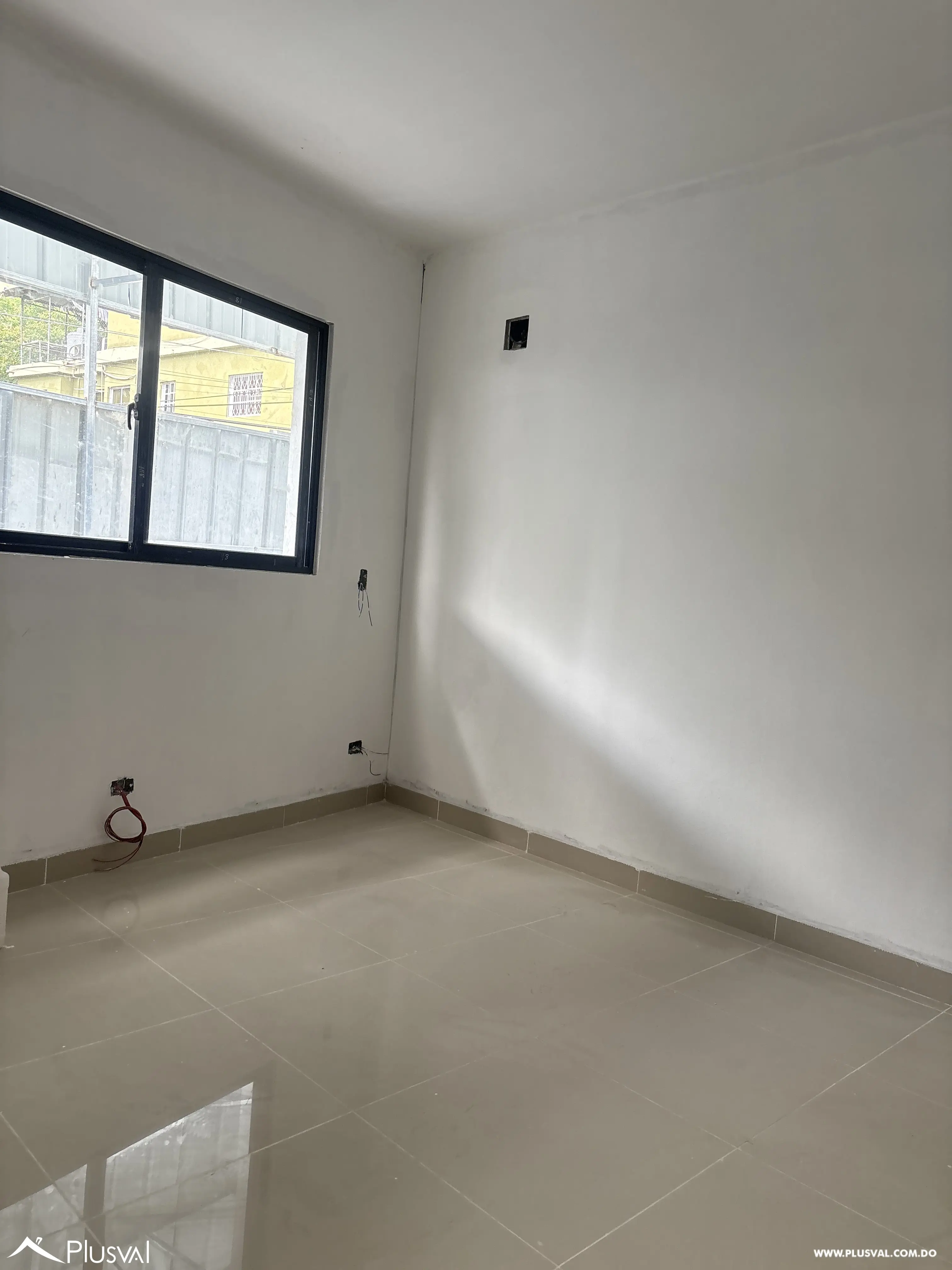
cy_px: 635
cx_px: 476
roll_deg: -4.8
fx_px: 953
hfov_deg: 53.1
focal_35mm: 26
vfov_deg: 67.3
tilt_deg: -1.3
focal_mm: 5.96
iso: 125
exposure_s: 1/89
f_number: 1.6
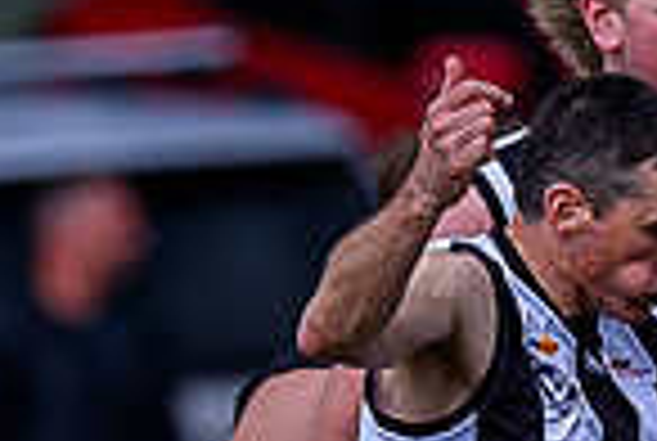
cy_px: 458
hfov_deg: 0.5
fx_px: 79165
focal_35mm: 4329
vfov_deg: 0.3
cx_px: 627
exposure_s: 1/1600
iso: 125
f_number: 4
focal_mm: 500
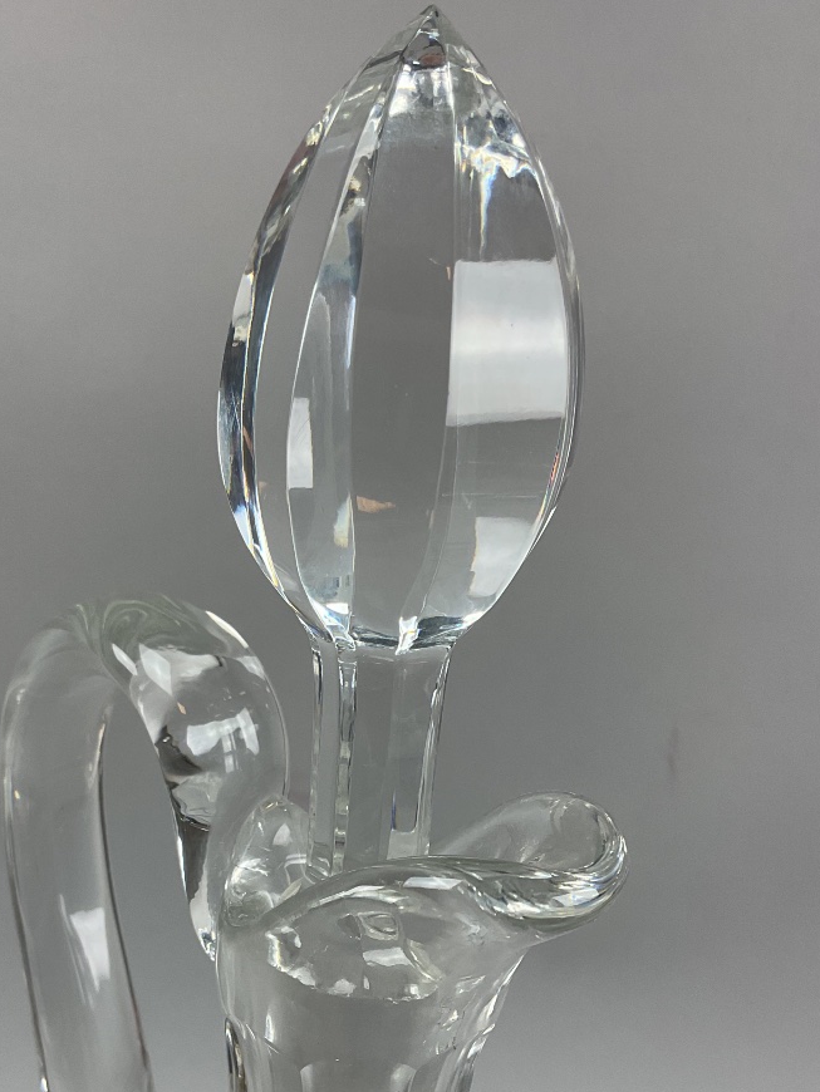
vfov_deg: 46.2
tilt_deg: -22.9
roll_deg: -1.9
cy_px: 704
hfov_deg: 35.8
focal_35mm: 40
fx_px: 1263
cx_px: 318
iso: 40
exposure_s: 1/100
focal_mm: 3
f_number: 1.8
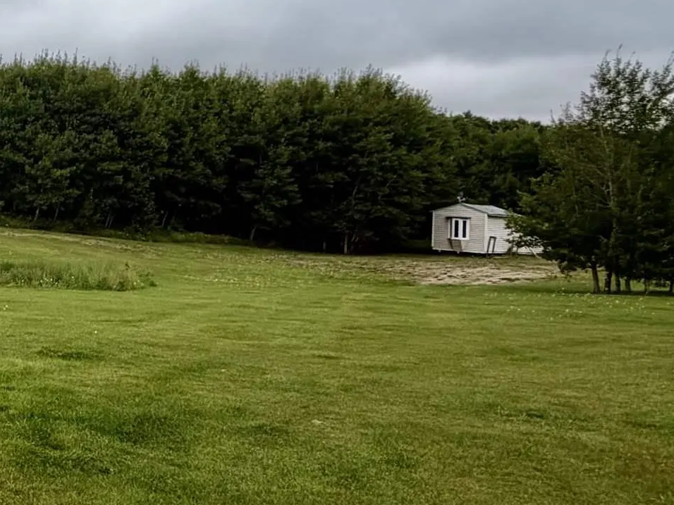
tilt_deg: +2.7
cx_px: -178
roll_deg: -1.9
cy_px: 152
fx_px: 876
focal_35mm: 45
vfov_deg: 31.8
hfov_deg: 32.7
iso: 40
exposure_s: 1/619
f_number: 2.2
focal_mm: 2.22
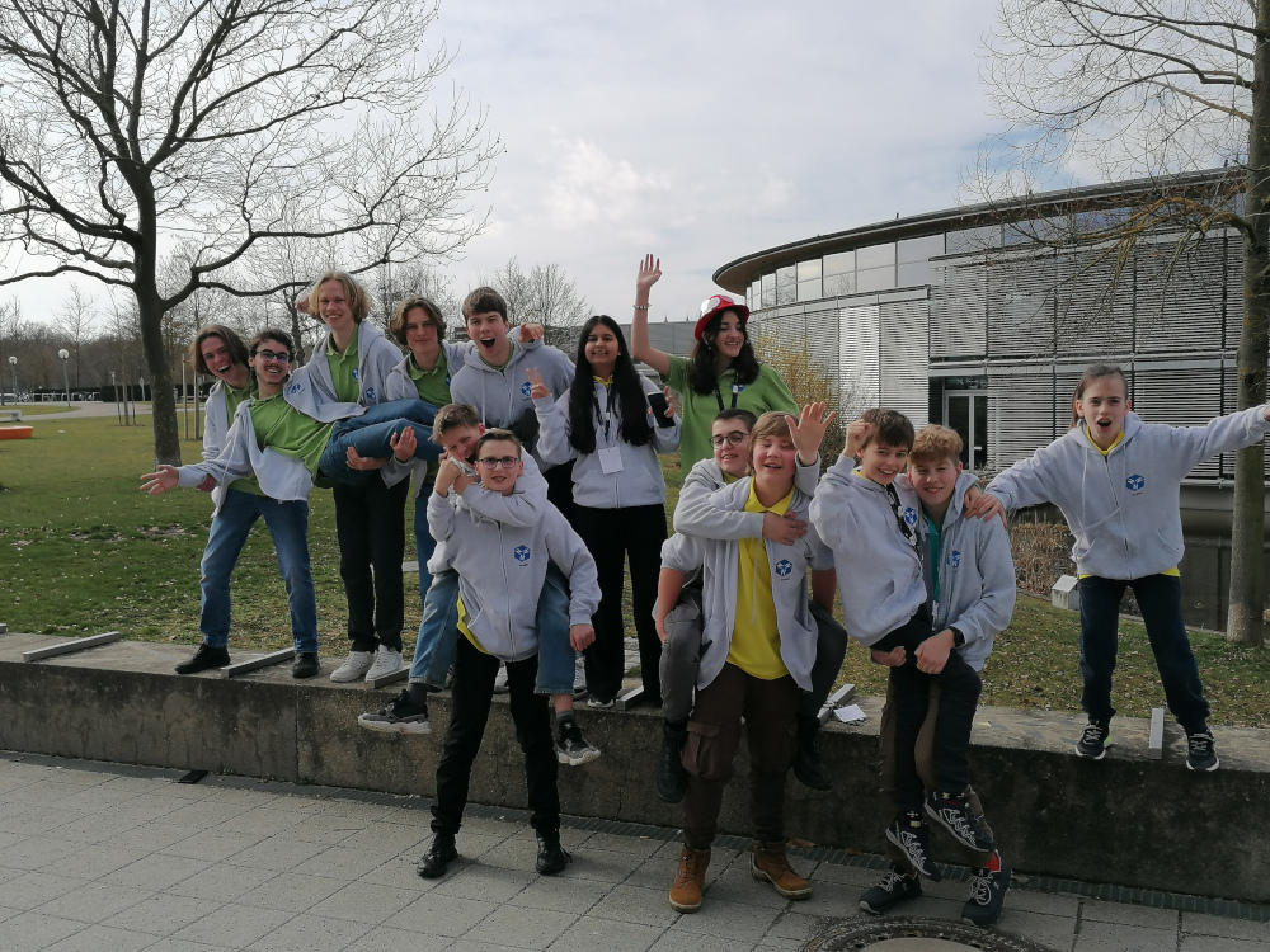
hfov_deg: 51.4
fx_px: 1321
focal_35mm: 36
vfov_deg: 39.7
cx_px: 635
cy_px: 476
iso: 50
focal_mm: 4.75
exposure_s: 1/1845
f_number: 1.8
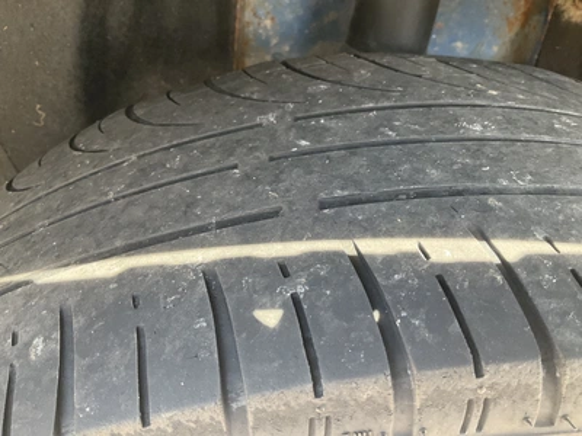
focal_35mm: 29
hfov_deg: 61.7
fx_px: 488
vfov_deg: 48.2
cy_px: 218
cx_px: 291
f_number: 1.8
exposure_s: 1/86
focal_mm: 3
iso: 64
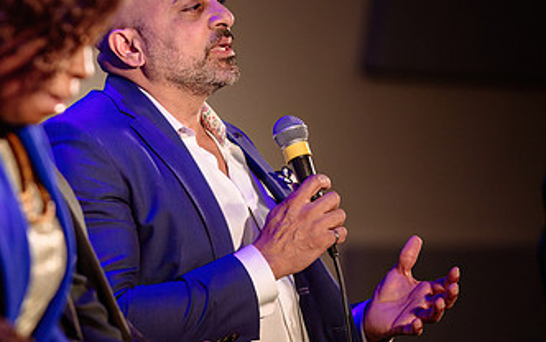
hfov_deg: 5.9
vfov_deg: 3.7
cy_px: 210
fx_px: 5301
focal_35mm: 356
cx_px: 77
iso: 1250
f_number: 2.8
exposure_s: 1/250
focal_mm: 200
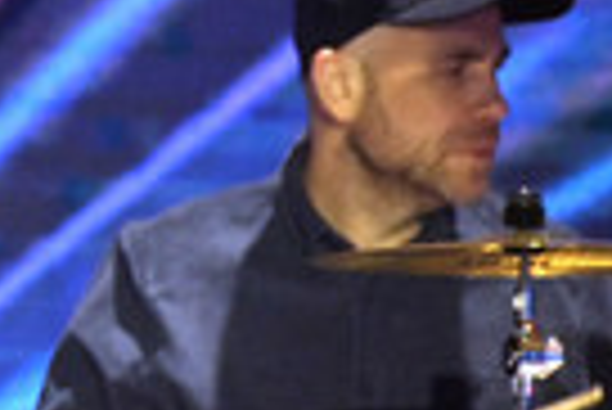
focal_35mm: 1657
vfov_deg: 0.8
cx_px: -340
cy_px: 54
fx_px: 28199
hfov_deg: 1.2
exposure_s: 1/400
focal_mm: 500
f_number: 5.6
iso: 8000
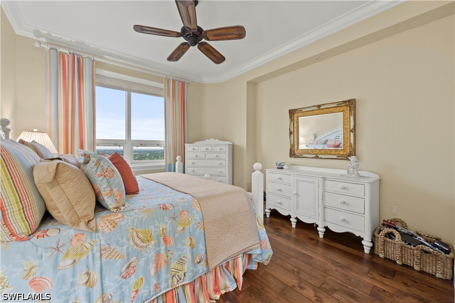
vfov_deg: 81.1
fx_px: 177
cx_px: 228
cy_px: 152
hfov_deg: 104.3
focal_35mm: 14
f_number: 9
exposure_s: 2
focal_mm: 14
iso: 320
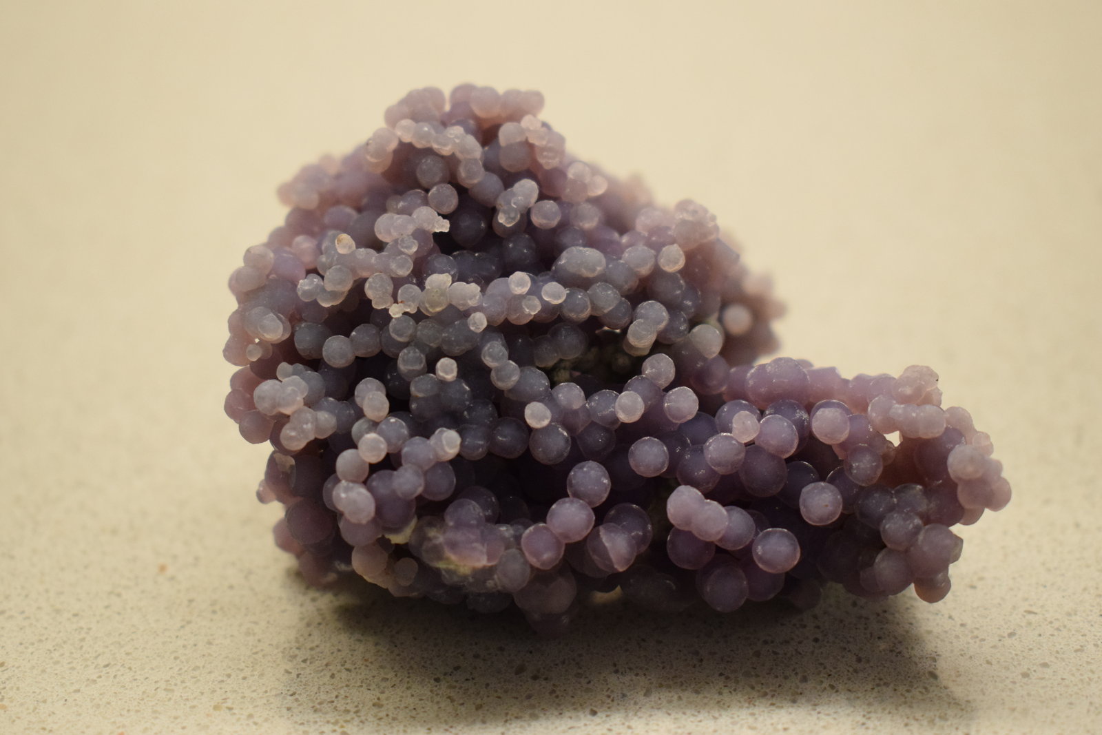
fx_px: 1929
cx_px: 551
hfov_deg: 31.9
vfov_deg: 21.6
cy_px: 368
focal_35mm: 63
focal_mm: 42
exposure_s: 1/60
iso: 2200
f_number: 5
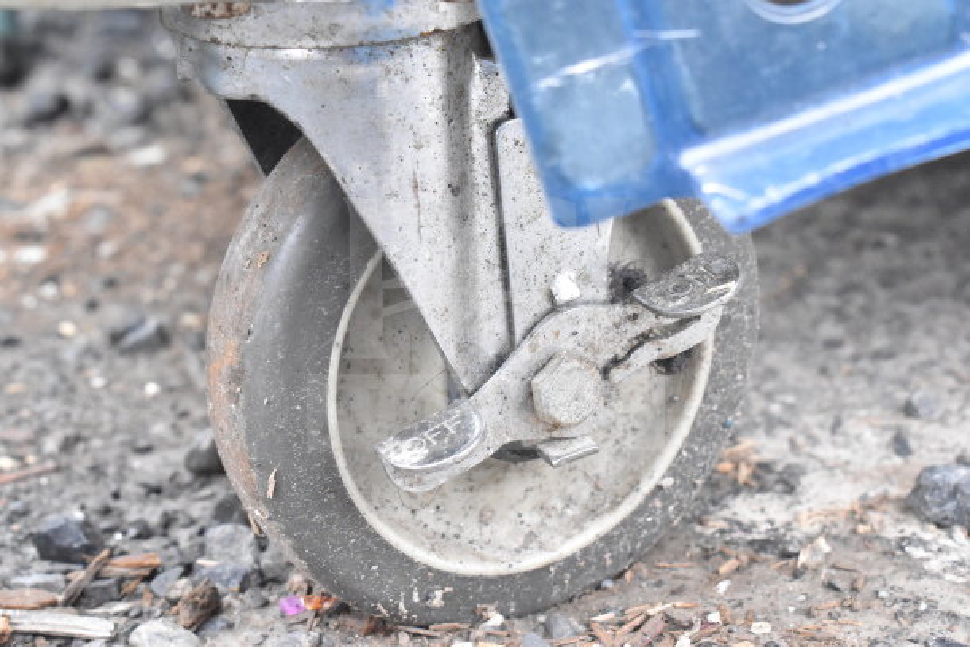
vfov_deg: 18.2
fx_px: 2021
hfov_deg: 27.0
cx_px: 485
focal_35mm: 75
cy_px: 324
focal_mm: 50
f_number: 9
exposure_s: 1/320
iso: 6400
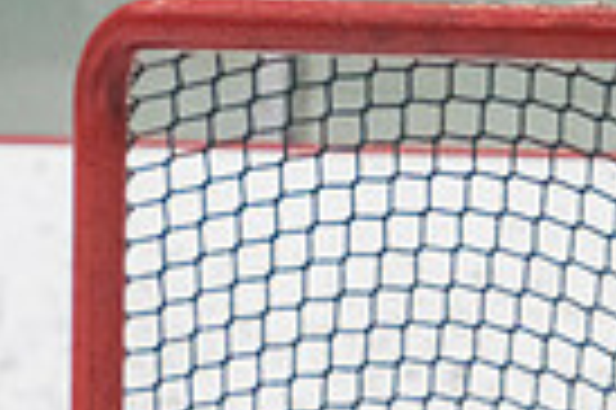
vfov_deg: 1.2
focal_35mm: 1112
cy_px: 439
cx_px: -605
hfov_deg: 1.9
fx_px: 19005
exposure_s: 1/640
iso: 2500
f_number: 3.2
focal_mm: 145
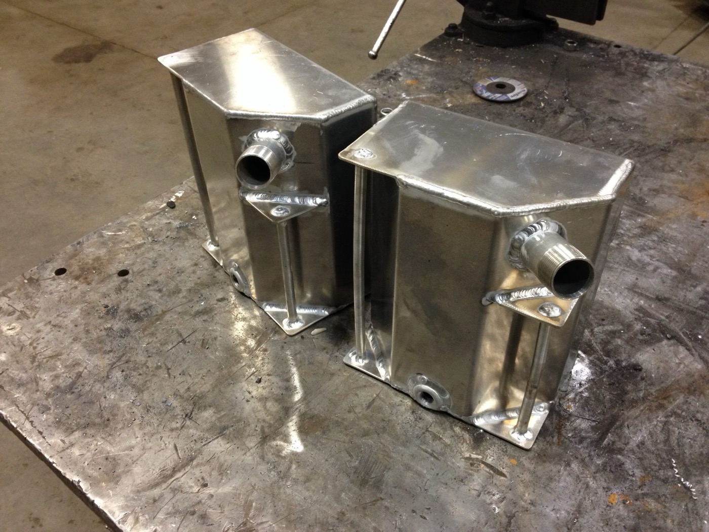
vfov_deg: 40.7
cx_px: 354
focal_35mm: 35
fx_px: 717
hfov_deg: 52.6
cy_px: 266
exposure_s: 1/20
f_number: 2.4
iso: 160
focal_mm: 4.28
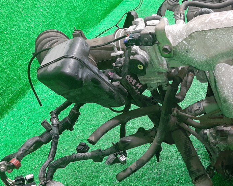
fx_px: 365
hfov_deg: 33.1
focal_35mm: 53
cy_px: 153
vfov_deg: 27.9
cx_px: 220
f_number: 1.7
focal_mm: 3.93
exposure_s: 1/33
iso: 194
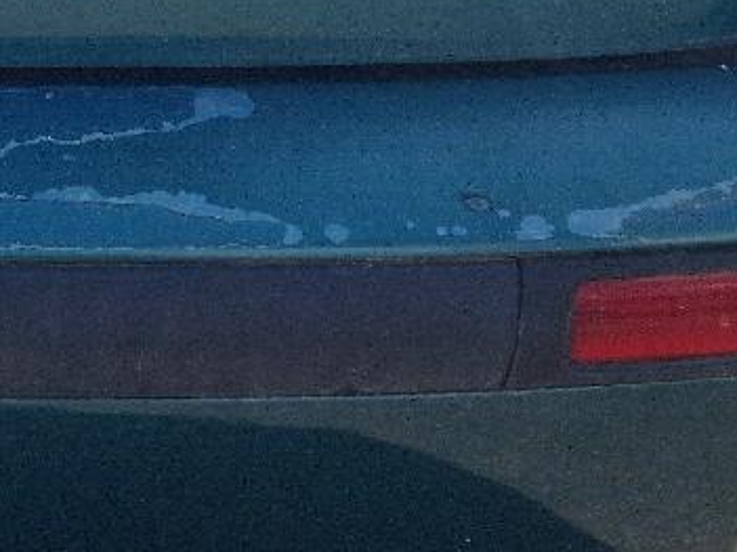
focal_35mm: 118
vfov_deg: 11.4
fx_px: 2511
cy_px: -516
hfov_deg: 16.2
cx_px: -92
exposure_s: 1/909
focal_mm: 5.4
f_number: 1.8
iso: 50
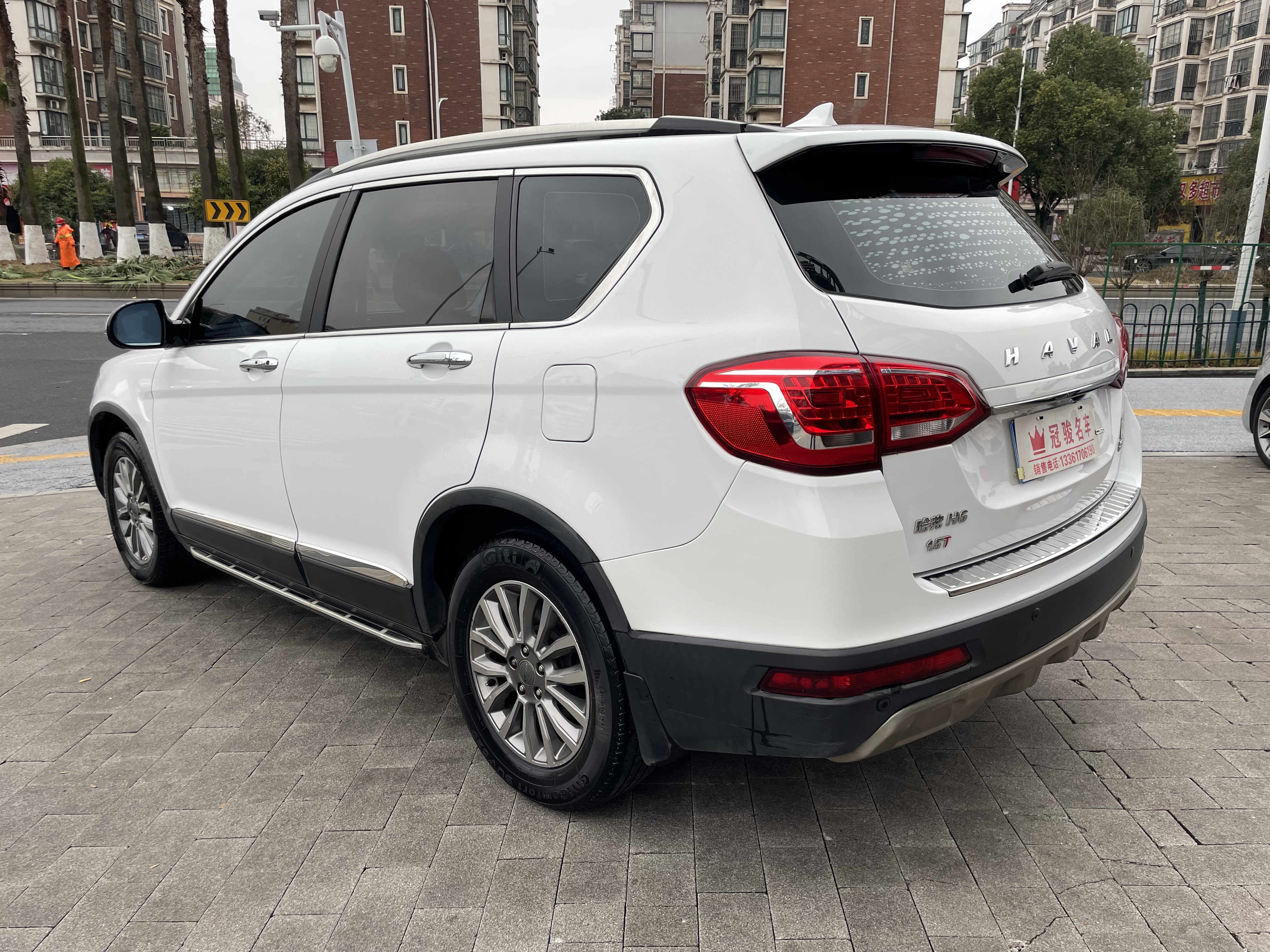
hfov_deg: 67.3
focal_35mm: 26
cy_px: 476
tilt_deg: -15.0
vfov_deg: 53.1
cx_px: 635
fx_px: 954
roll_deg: -0.3
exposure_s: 1/121
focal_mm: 4.2
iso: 32
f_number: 1.6
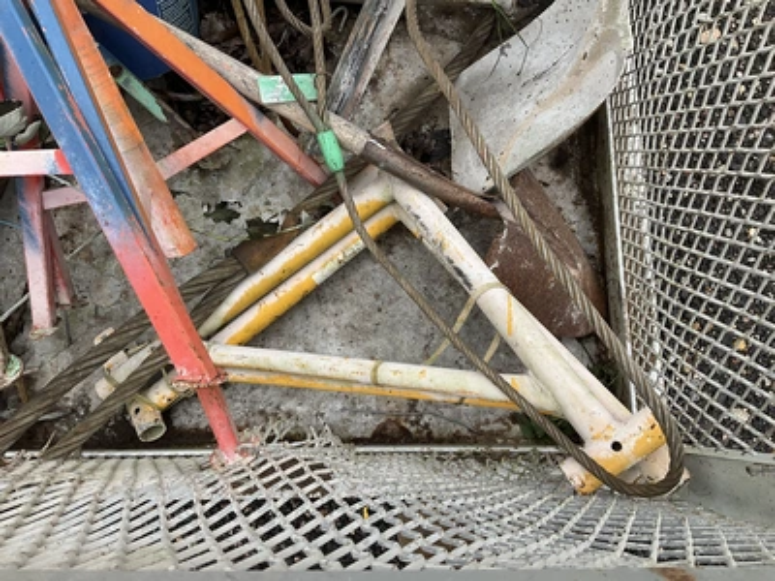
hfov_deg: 61.7
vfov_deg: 48.2
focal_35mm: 29
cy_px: 290
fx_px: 649
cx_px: 388
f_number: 1.8
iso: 25
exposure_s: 1/495
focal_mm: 3
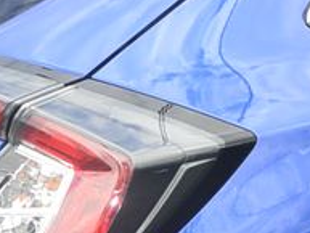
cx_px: 225
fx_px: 1326
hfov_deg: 13.3
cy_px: 255
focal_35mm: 148
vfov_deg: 9.9
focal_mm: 11
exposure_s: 1/250
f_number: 5.6
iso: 160
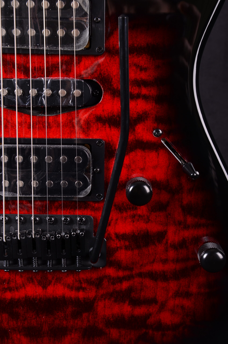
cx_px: 114
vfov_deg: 33.5
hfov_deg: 22.5
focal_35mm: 60
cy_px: 172
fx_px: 572
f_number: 10
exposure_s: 1/200
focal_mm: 40
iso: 200
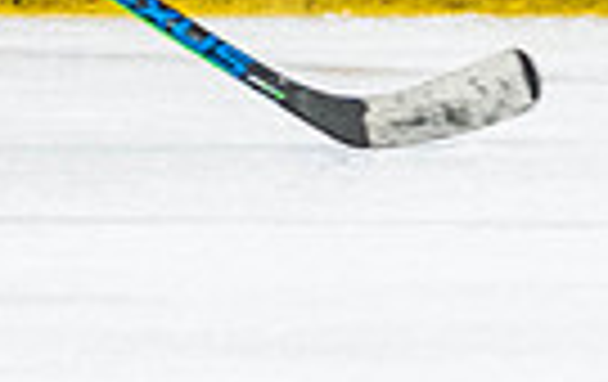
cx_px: -185
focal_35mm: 1858
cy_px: -546
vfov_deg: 0.7
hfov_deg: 1.1
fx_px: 30851
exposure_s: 1/640
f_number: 2.8
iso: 2800
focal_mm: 155
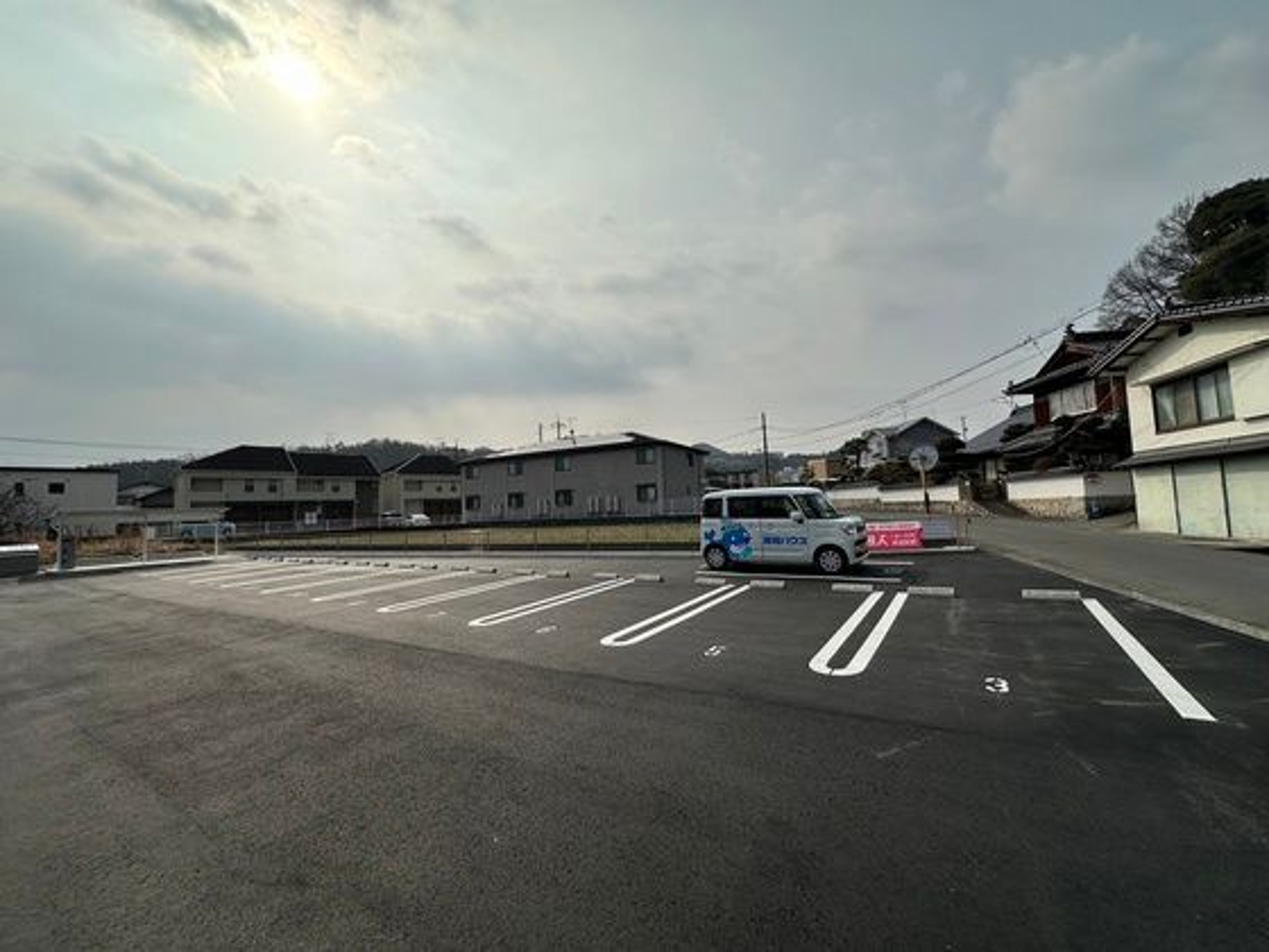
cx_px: 634
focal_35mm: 14
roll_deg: +2.6
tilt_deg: +4.5
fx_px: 513
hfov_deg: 102.1
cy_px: 476
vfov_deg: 85.7
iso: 50
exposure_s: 1/5556
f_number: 2.2
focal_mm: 2.22
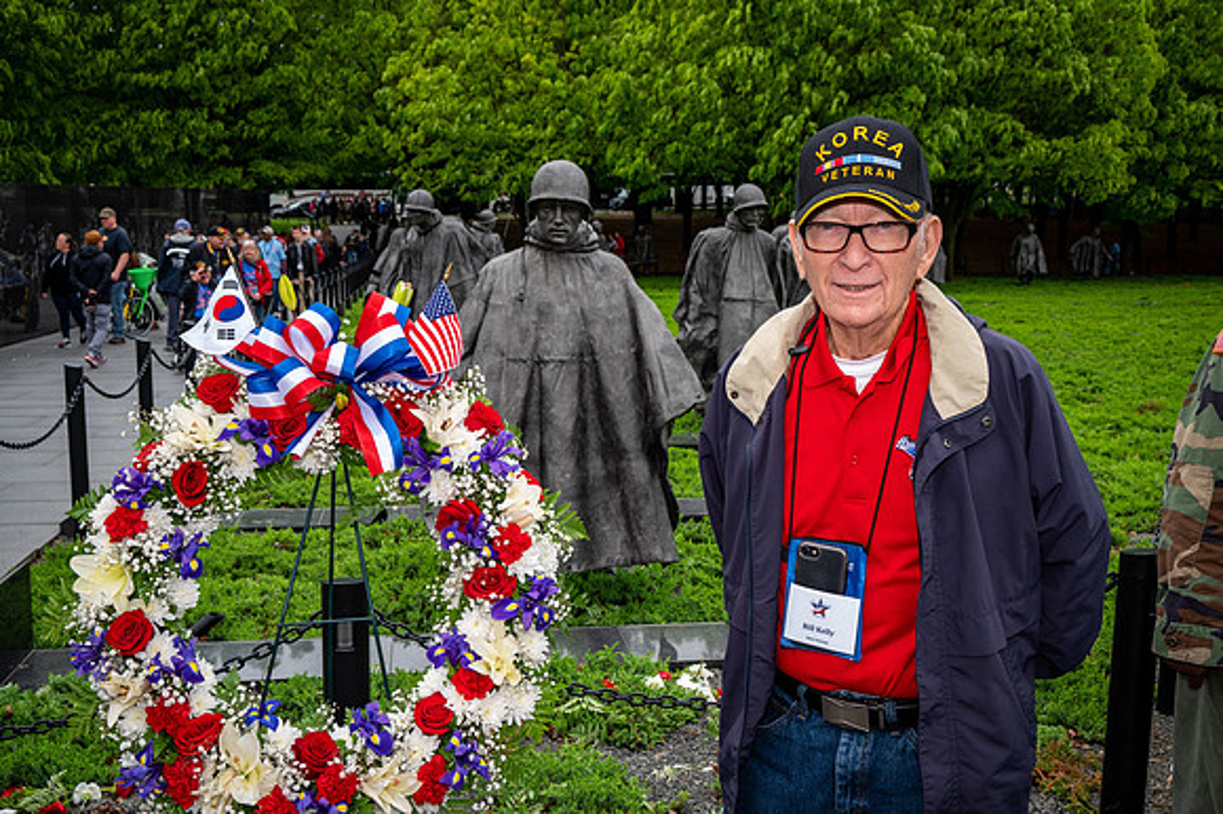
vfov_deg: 36.8
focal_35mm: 36
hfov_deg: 53.2
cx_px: 612
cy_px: 407
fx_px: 1222
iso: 1250
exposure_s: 1/640
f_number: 8
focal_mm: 36
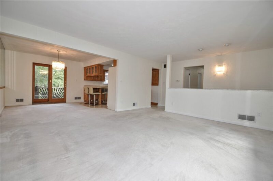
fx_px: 114
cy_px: 90
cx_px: 136
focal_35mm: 15
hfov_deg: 100.5
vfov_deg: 77.2
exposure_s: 1/100
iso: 320
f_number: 5
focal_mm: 10
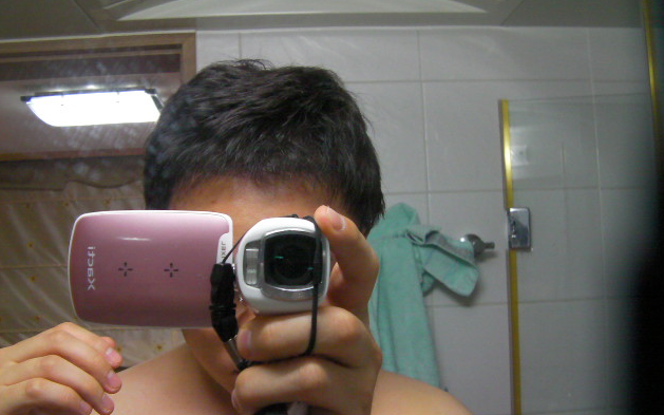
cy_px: 231
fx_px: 742
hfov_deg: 48.2
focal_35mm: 41
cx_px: 330
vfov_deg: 31.2
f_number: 3.5
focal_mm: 6.8
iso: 188
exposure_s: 1/30
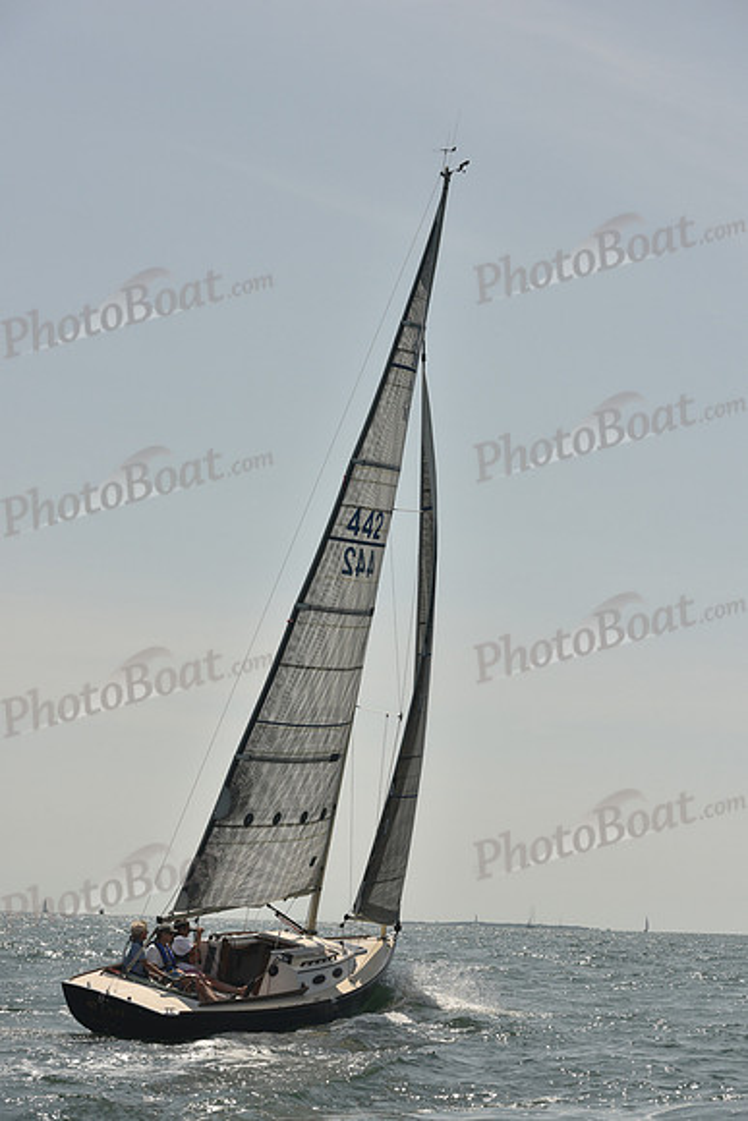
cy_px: 560
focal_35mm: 70
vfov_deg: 28.8
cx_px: 374
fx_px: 2180
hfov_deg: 19.5
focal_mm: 70
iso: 320
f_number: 8
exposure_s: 1/1250
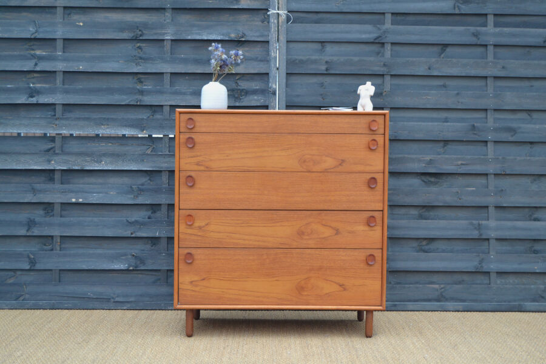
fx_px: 796
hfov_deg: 37.9
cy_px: 182
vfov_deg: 25.8
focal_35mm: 52
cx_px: 273
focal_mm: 35
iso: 560
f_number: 4.5
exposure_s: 1/60
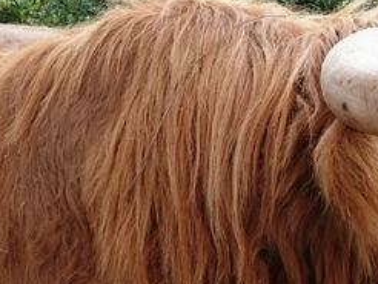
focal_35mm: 75
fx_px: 820
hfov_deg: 24.2
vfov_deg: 19.6
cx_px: 418
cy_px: 176
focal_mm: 11.03
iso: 100
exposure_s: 1/30
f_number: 7.1
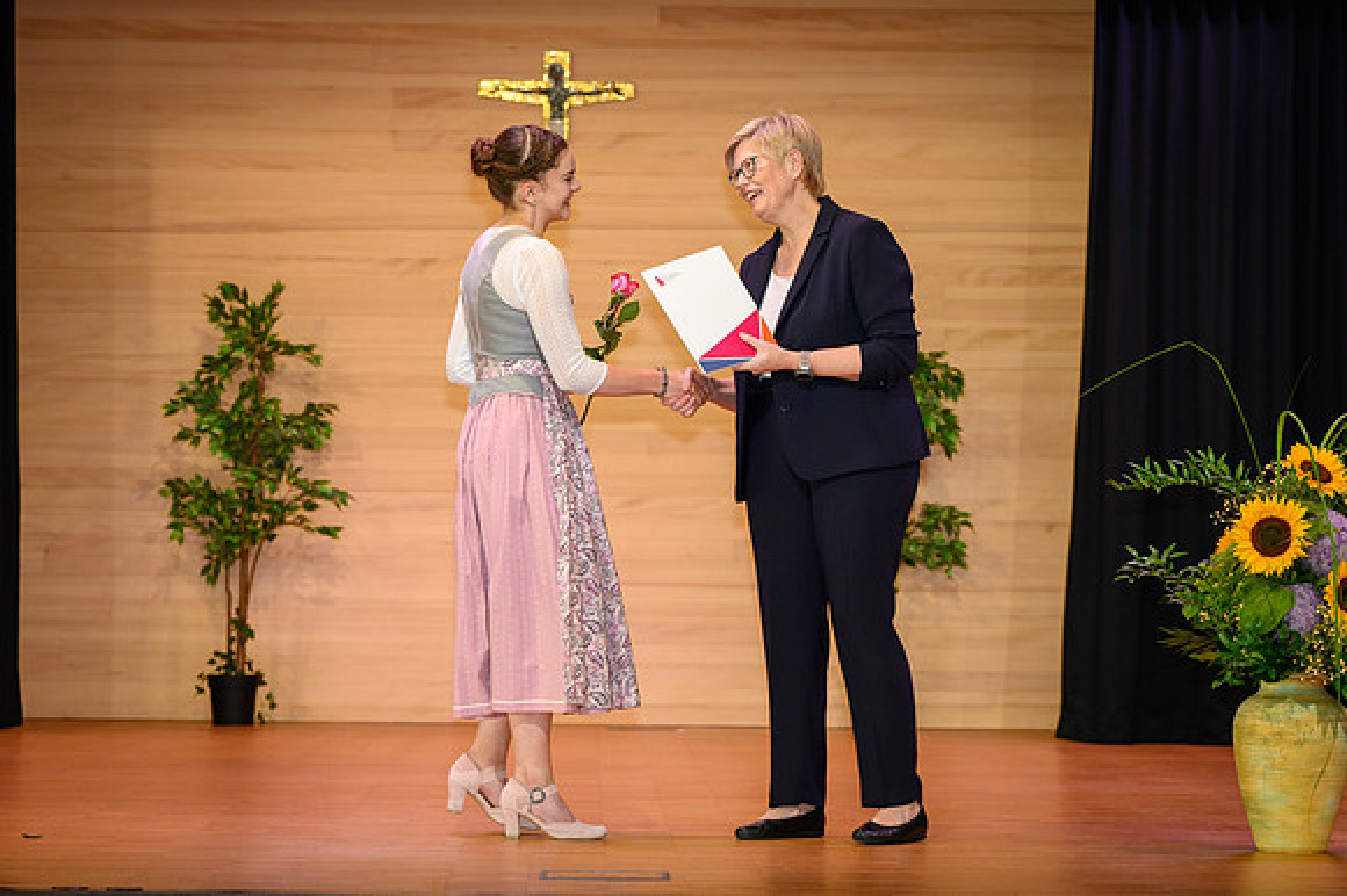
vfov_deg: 11.3
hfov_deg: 16.9
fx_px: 4547
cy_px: 410
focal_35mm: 122
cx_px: 667
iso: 2000
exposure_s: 1/200
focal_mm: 105
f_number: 5
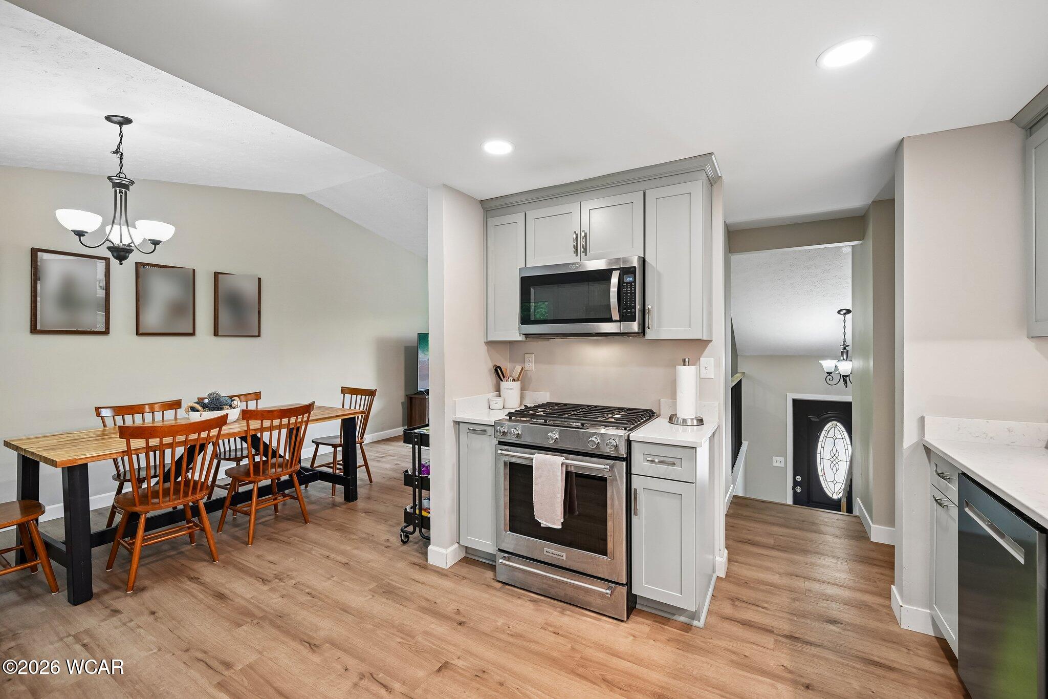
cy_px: 350
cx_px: 524
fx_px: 437
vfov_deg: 77.3
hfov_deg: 100.4
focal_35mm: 15
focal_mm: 15
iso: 400
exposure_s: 1/20
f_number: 4
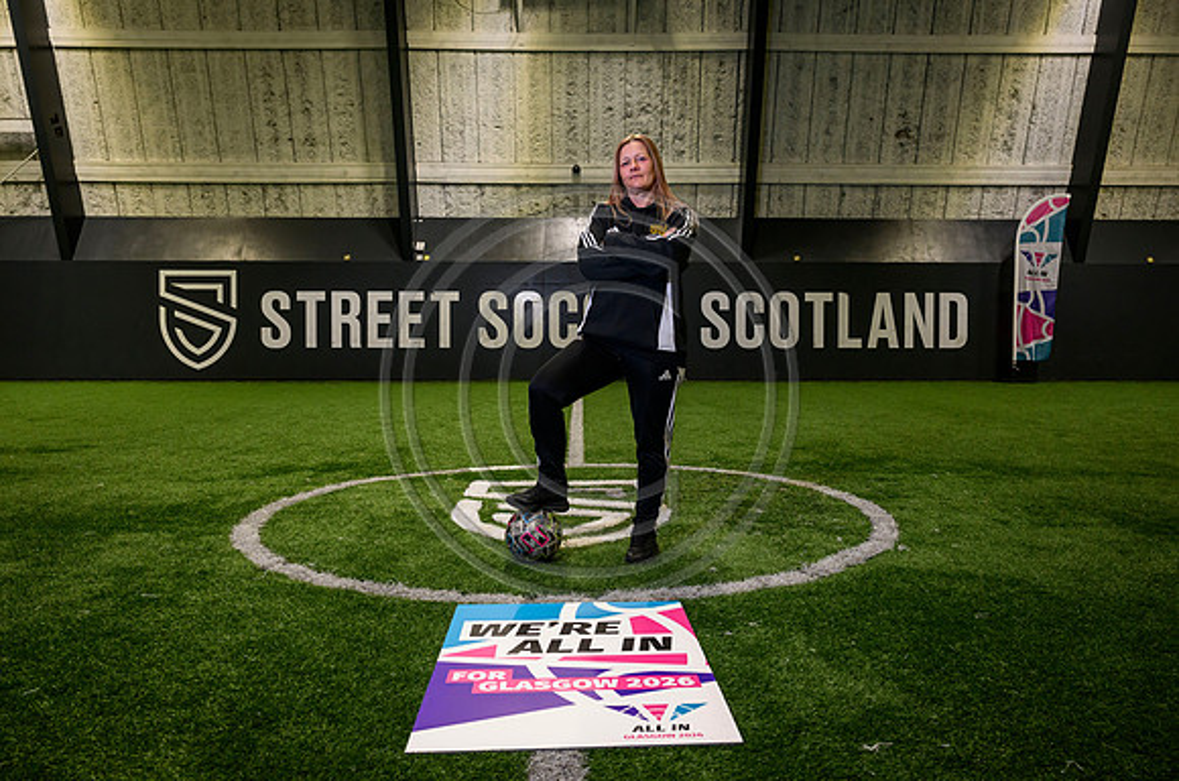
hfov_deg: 64.9
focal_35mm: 28
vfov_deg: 45.6
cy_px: 333
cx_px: 607
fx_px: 926
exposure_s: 1/125
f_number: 5.6
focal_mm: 24.5
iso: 2000
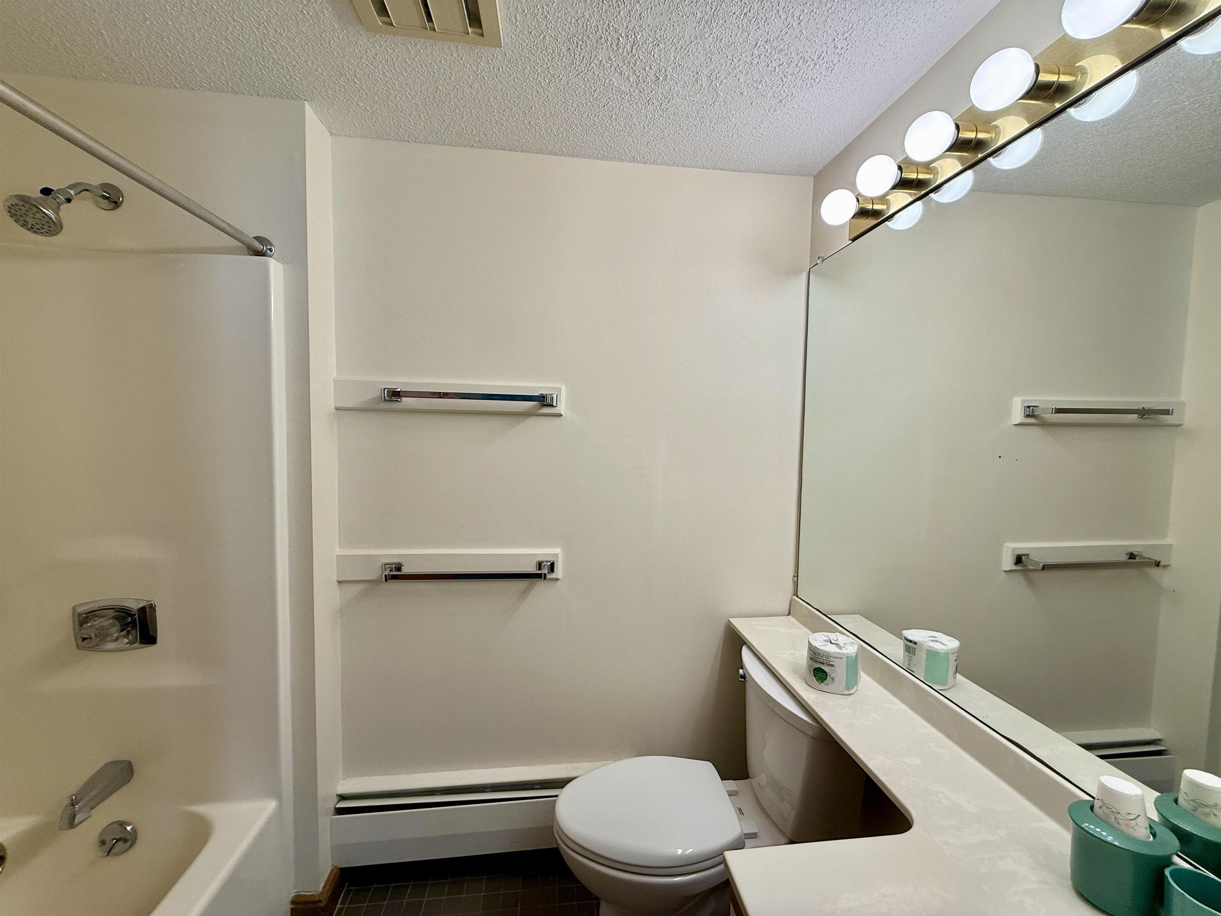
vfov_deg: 85.7
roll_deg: -0.9
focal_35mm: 14
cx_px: 610
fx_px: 494
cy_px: 458
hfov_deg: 102.1
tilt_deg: -4.0
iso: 50
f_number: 2.2
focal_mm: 2.22
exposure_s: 1/120
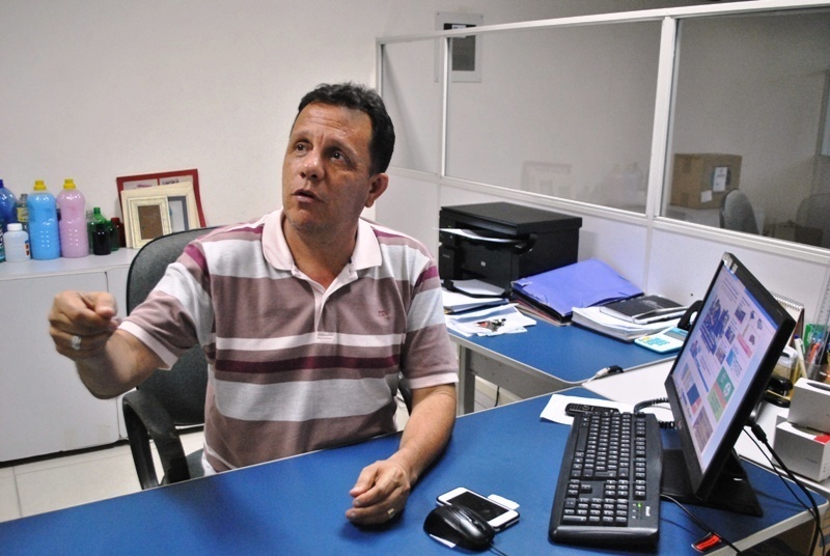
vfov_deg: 40.1
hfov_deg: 57.2
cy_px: 278
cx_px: 415
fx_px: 762
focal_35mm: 33
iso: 800
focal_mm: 22
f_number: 4
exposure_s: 1/50
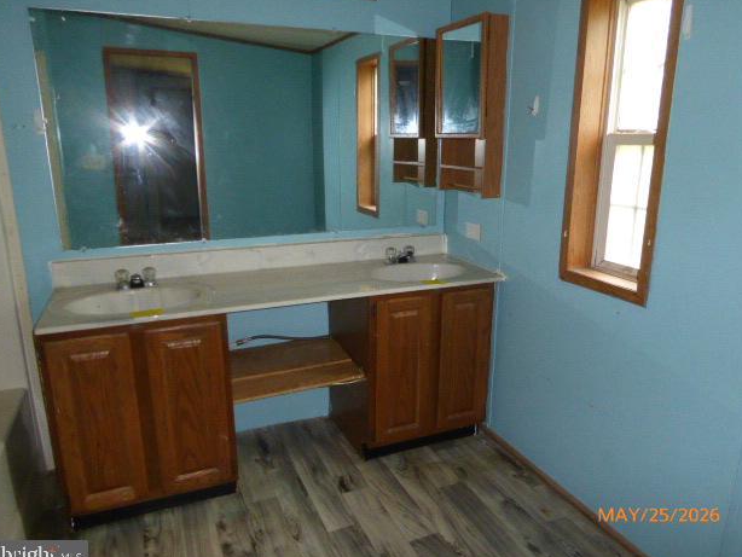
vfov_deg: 54.9
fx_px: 536
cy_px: 282
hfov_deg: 69.4
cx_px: 381
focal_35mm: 25
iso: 800
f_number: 4
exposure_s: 1/60
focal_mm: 4.3
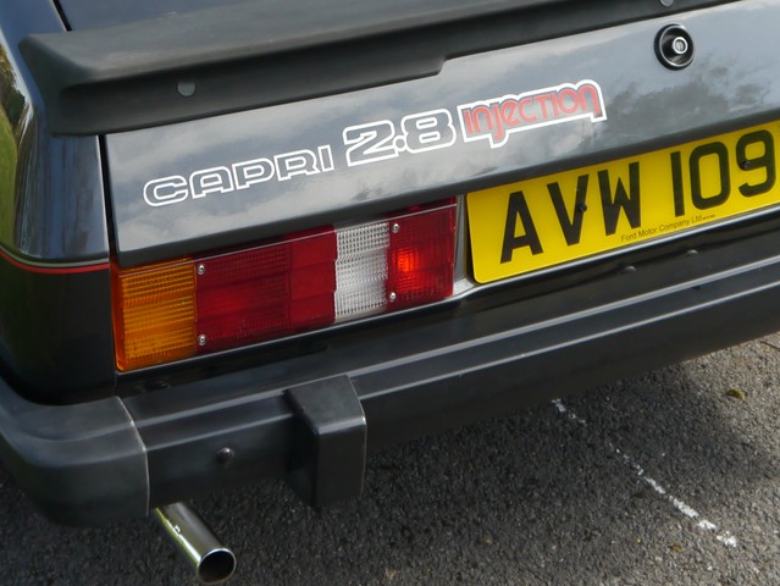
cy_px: 46
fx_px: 1804
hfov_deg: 24.4
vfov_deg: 18.1
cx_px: 311
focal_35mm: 80
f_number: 4
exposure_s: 1/100
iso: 160
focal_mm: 16
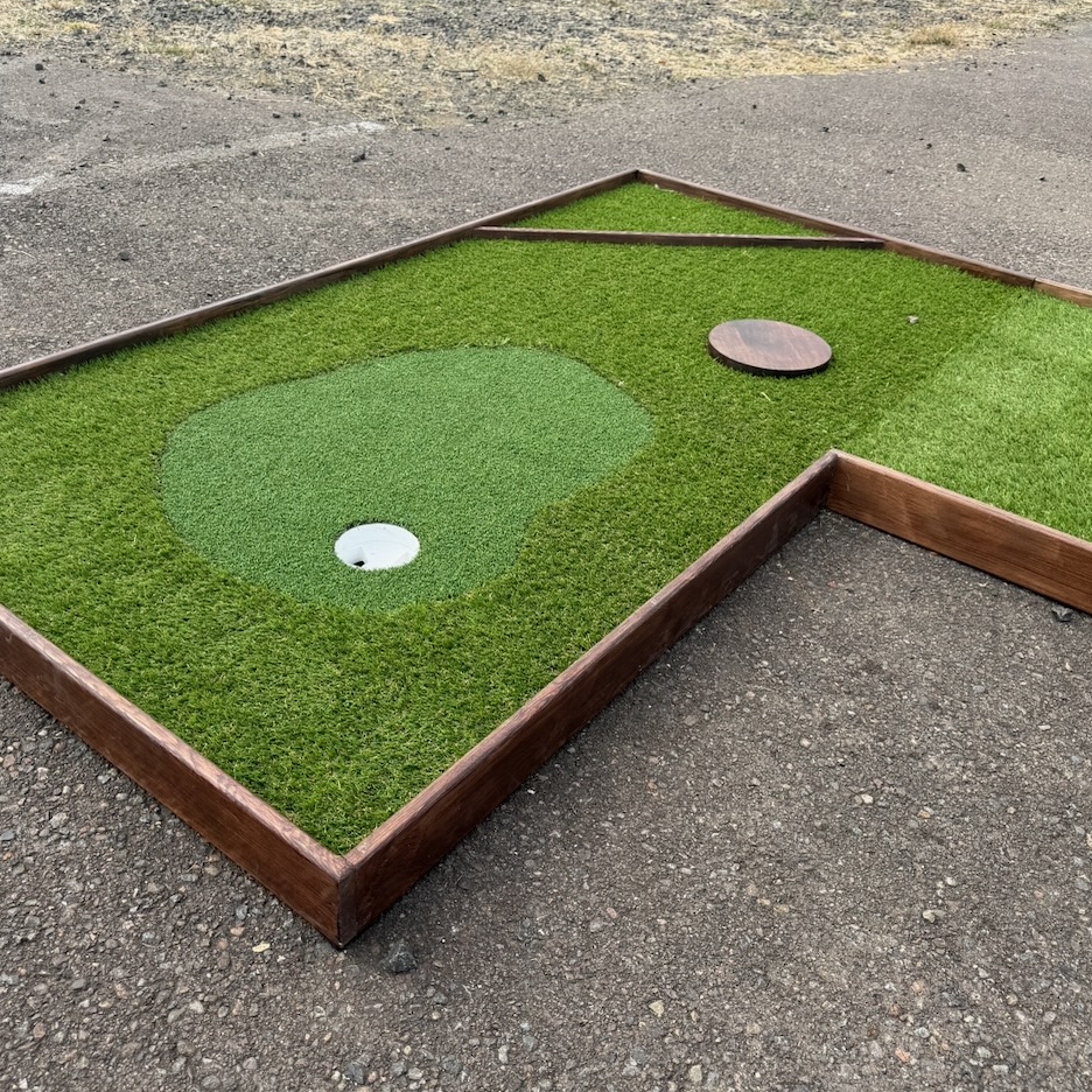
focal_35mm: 29
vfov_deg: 55.6
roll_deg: -2.9
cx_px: 530
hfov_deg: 55.6
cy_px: 551
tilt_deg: -33.2
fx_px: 1035
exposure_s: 1/1855
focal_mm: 6.76
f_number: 1.78
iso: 80
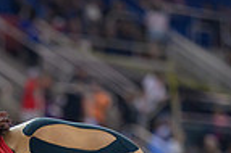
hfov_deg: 4.9
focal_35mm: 415
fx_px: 2660
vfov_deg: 3.3
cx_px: -78
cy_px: 304
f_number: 2.8
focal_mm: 102
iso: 2200
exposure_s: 1/800
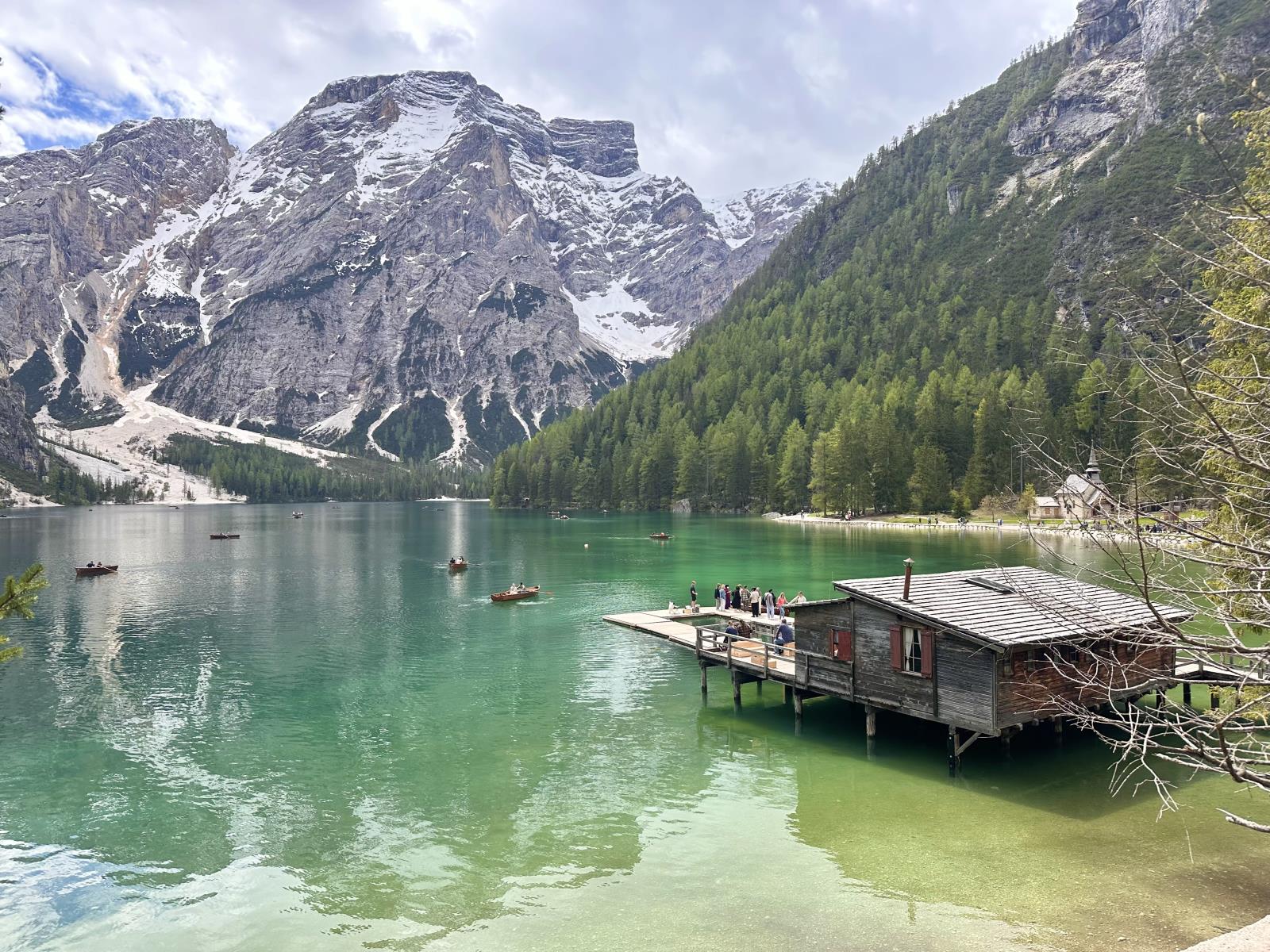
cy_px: 476
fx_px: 881
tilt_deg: +1.2
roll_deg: +0.6
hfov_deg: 71.6
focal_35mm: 24
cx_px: 635
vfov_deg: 56.8
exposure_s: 1/2353
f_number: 1.78
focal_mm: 6.86
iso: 80
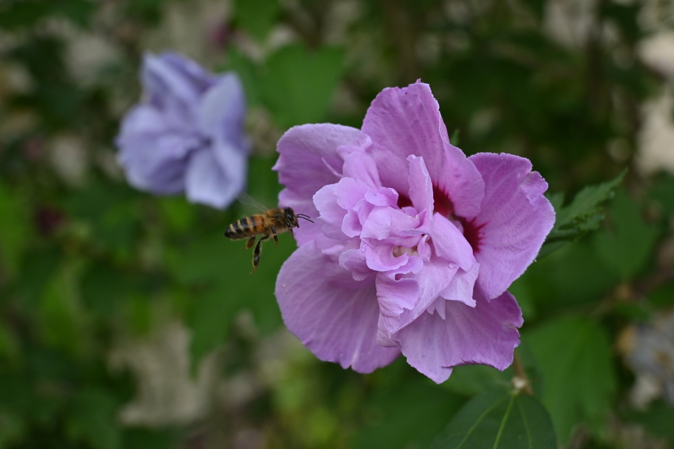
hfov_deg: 31.2
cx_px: 337
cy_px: 224
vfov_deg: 21.1
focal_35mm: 64
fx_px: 1207
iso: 320
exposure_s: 1/500
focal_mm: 43
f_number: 6.3
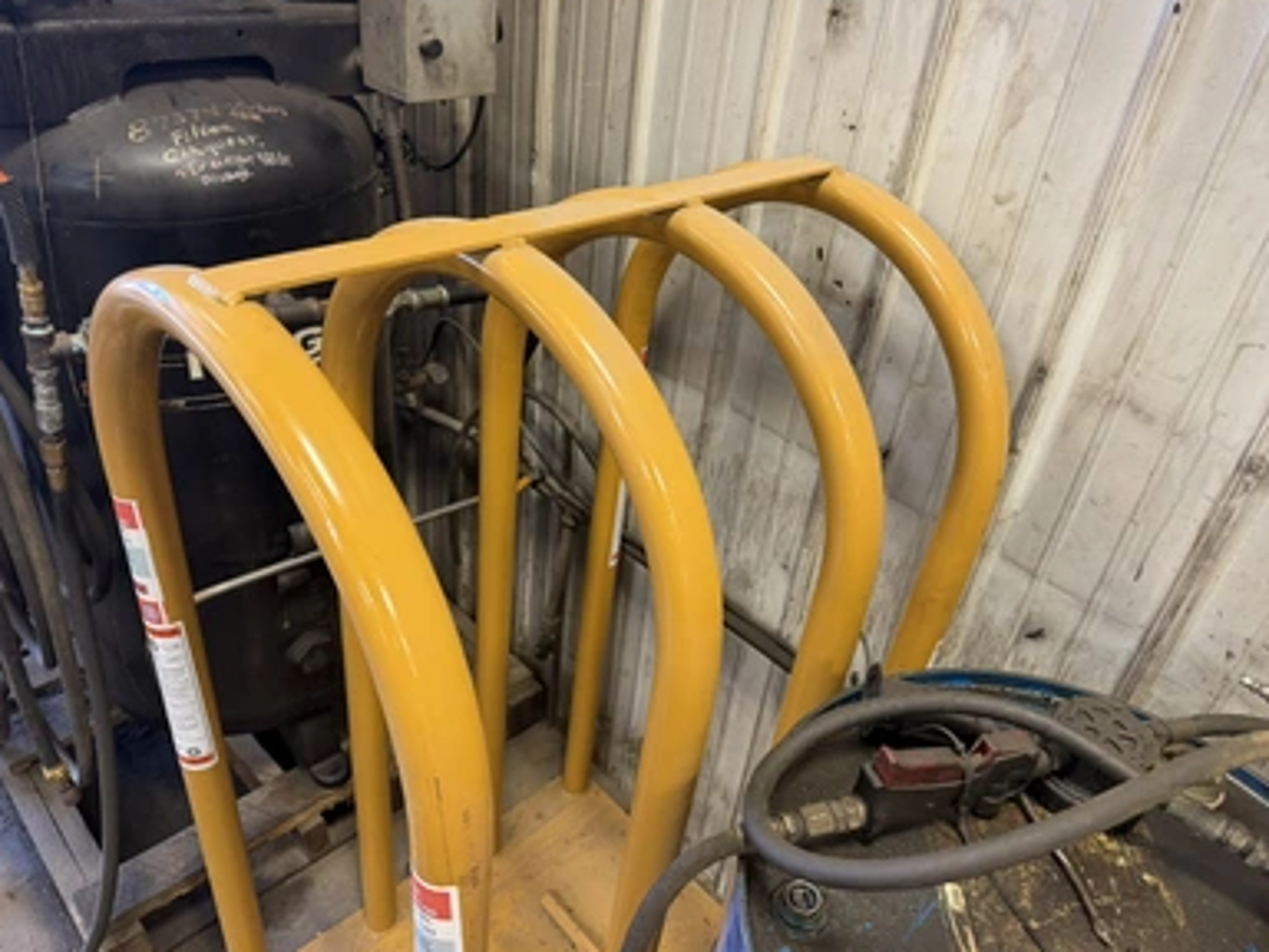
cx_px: 621
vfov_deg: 54.9
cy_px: 473
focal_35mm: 25
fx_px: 916
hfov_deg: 69.4
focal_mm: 6.76
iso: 200
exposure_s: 1/102
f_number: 1.78
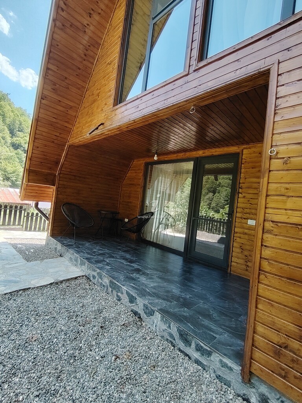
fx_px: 186
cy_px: 202
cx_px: 151
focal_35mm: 16
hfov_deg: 78.1
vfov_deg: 94.5
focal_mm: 1.42
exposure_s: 1/172
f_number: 2.2
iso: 100
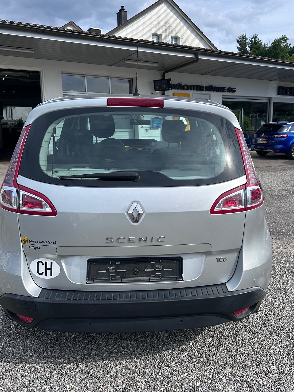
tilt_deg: -9.9
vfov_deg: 61.6
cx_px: 165
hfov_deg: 48.1
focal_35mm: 29
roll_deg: -0.3
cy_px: 190
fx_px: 328
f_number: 1.78
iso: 80
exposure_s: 1/3861
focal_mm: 6.86
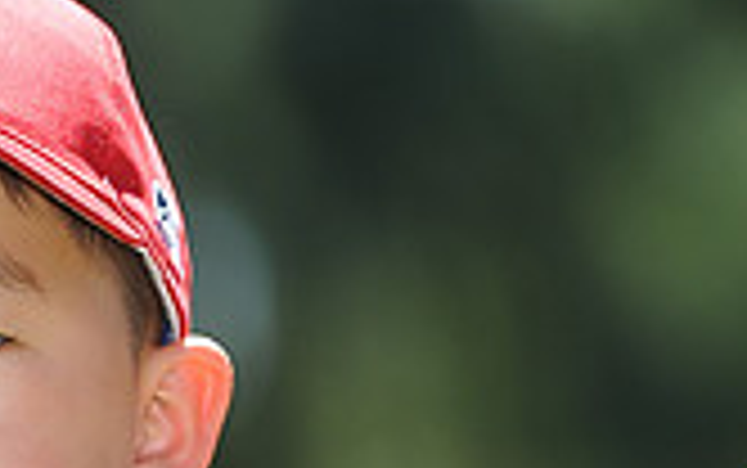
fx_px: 14484
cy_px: 644
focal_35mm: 711
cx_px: -117
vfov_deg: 1.8
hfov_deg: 3.0
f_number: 4.5
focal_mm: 200
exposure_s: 1/500
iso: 200
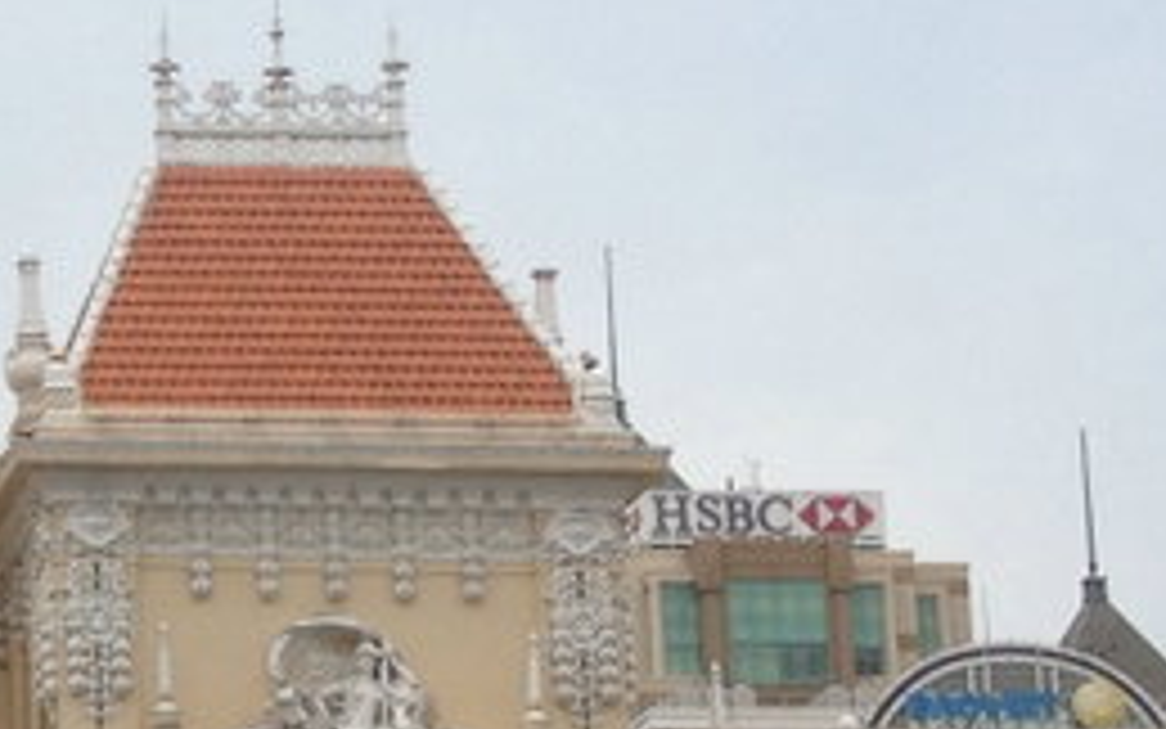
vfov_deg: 7.6
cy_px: 464
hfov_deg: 11.6
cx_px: -689
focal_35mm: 172
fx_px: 5467
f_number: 2.4
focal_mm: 4.28
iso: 50
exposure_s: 1/484
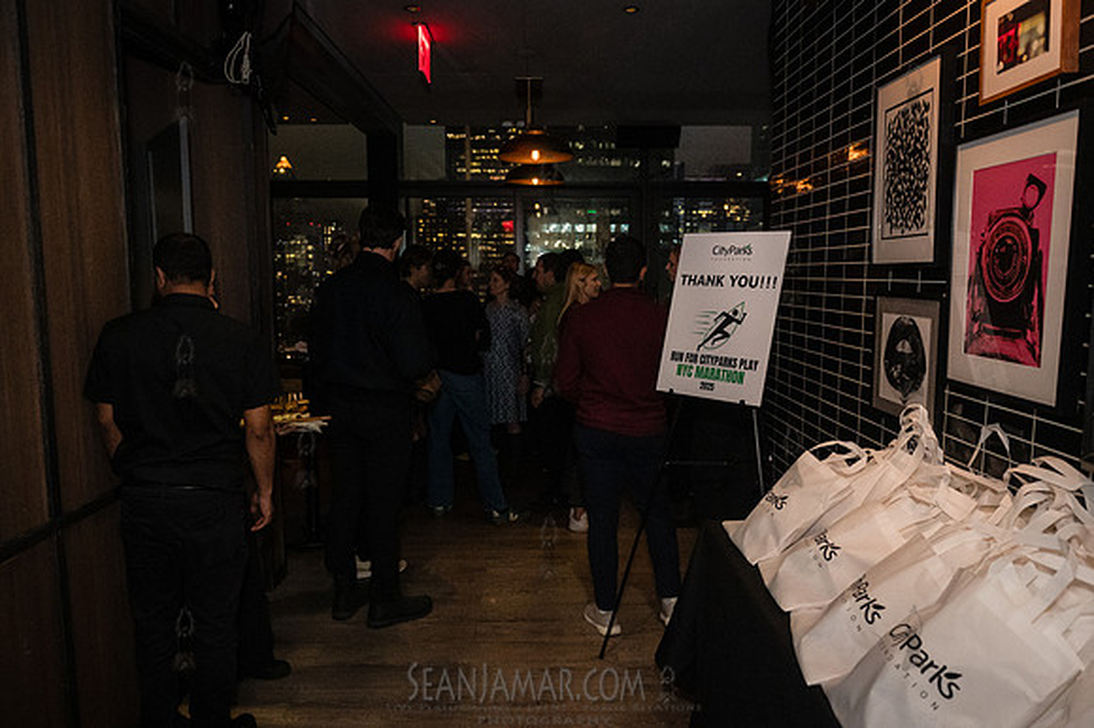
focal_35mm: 25
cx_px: 564
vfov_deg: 50.7
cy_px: 365
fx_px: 769
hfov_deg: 70.9
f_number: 3.5
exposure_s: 1/400
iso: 12800
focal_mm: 24
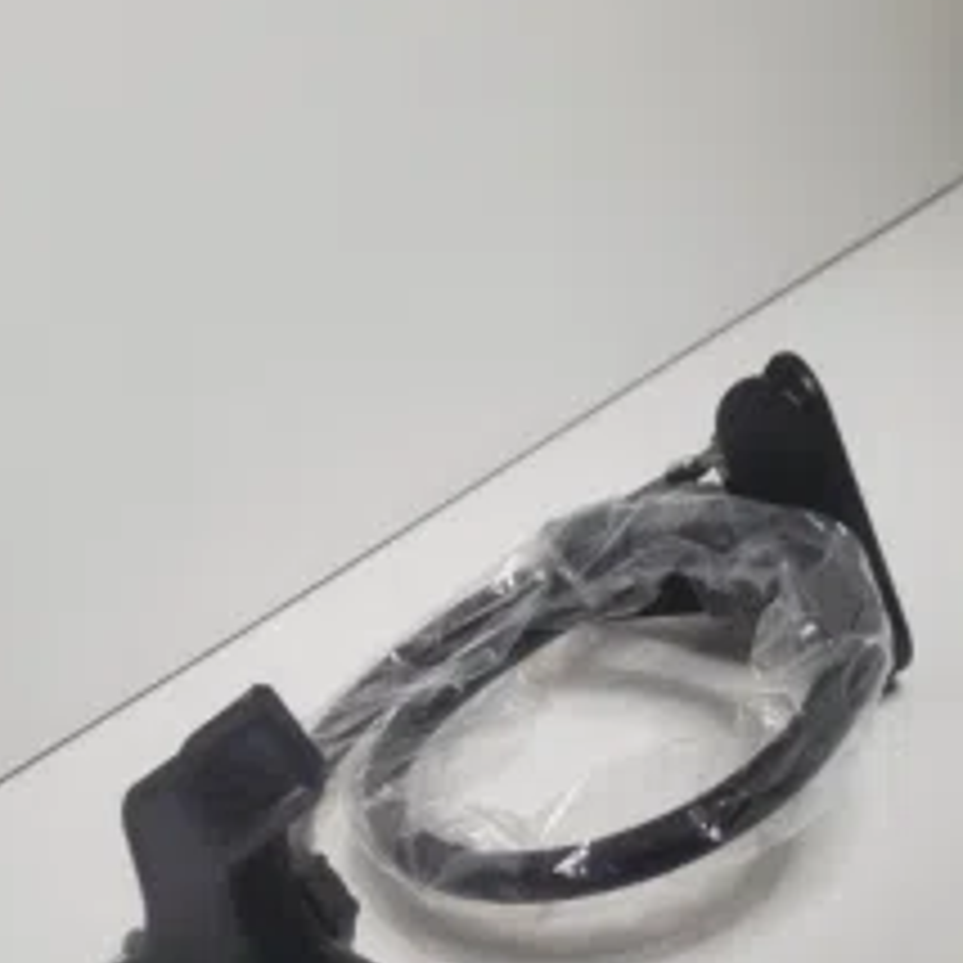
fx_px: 1353
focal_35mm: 43
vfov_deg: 38.2
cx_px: 364
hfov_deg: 38.9
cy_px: 720
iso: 200
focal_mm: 4.3
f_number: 1.5
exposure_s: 1/40
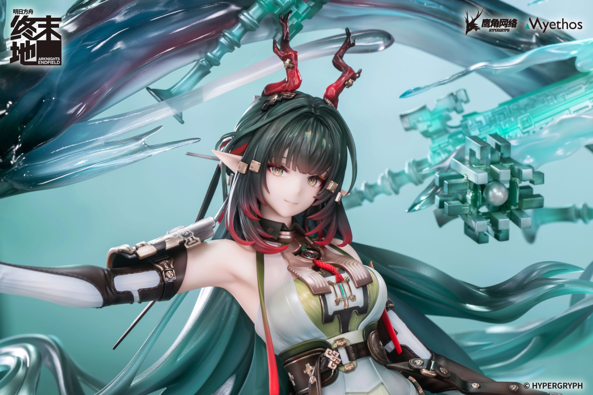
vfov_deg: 7.7
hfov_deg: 11.5
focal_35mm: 179
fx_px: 2948
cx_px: 296
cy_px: 198
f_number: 13
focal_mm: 179
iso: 100
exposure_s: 1/3
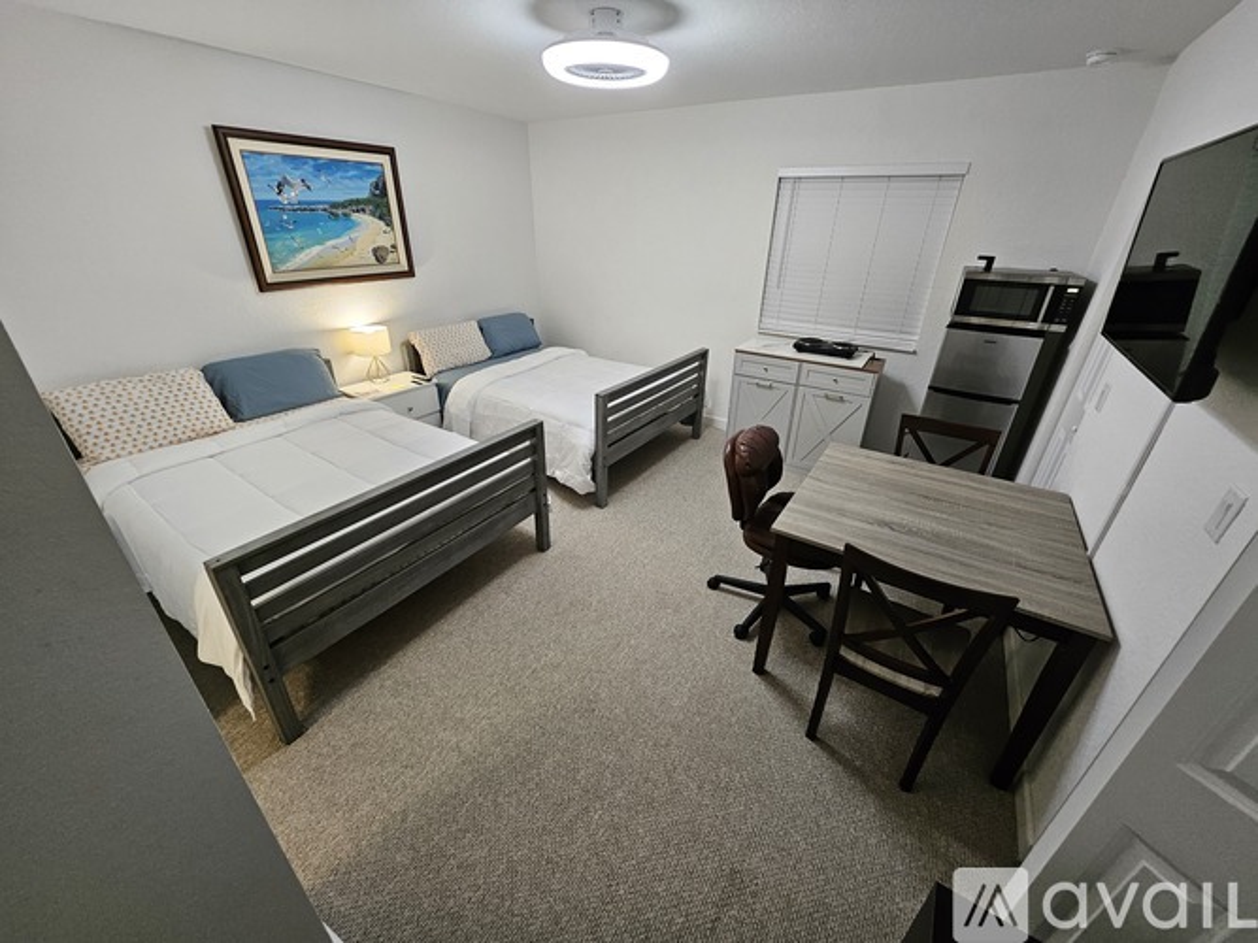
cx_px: 629
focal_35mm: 13
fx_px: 472
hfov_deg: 106.2
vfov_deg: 89.9
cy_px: 472
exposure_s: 1/60
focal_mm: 1.74
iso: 200
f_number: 2.2
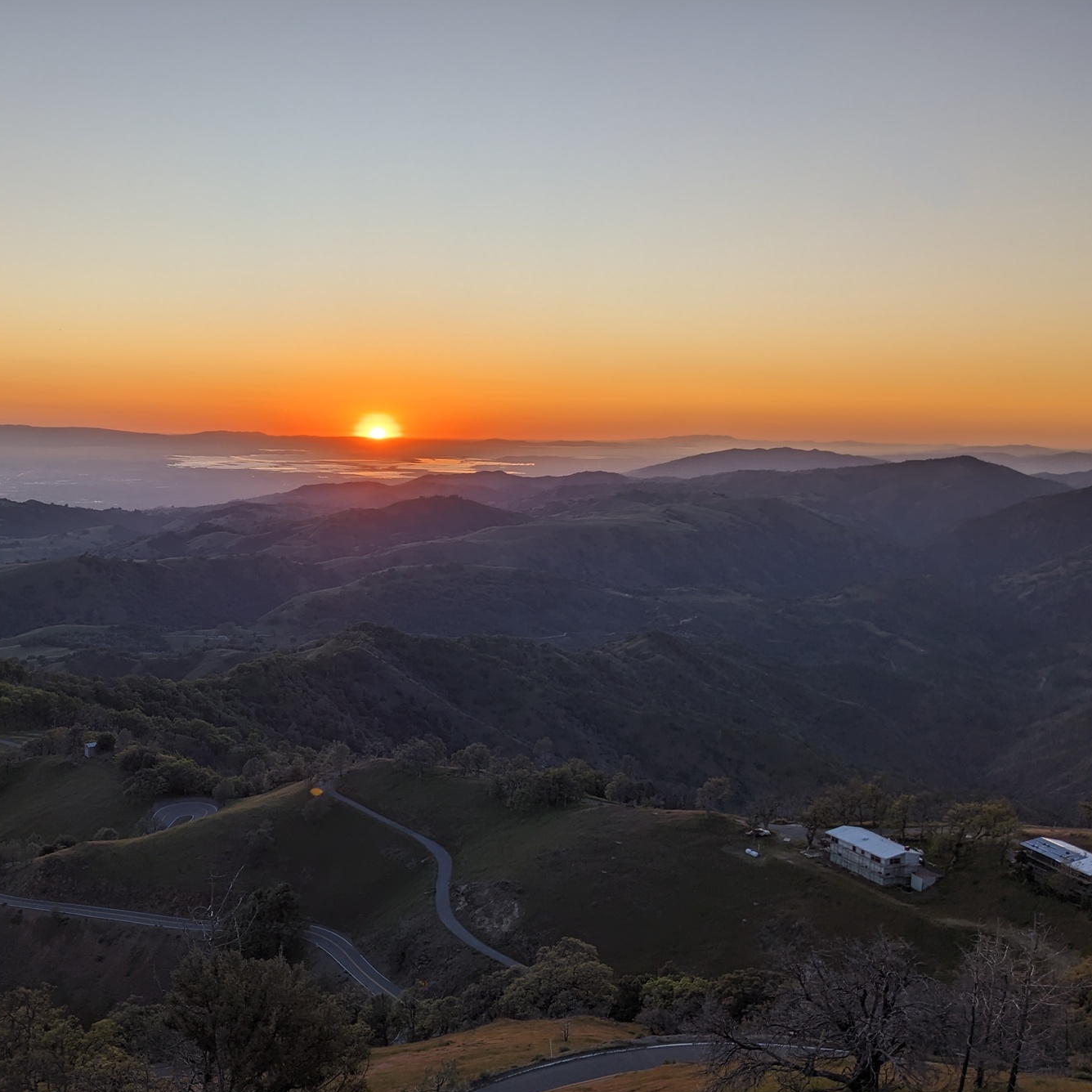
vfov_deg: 46.0
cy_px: 608
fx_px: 1285
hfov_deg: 45.3
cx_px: 359
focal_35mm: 36
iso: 57
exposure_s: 1/1232
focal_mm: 4.38
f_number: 1.73
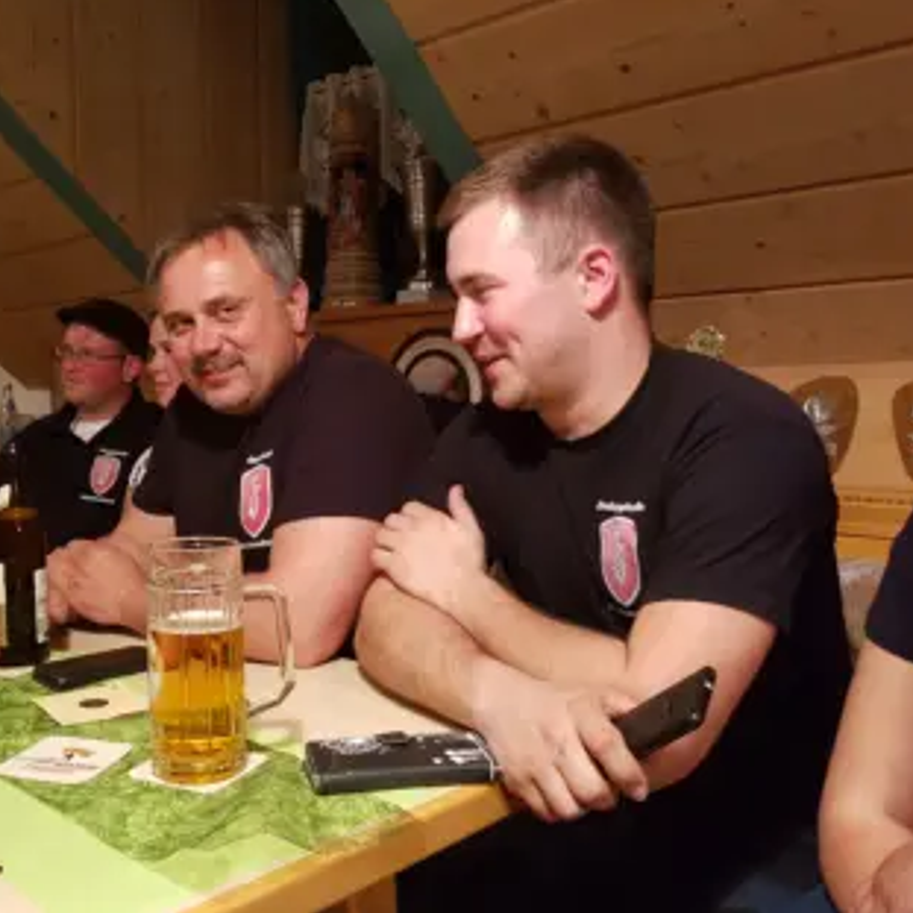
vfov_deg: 52.5
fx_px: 925
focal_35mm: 31
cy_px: 454
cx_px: 349
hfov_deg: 52.0
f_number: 1.7
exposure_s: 1/25
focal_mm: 4.2
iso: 250
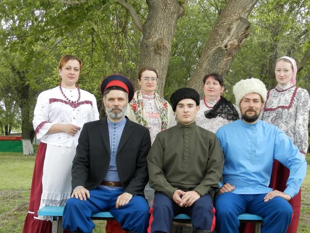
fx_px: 537
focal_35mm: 60
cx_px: 173
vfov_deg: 24.3
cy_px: 152
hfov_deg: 32.2
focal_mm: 7.2
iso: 160
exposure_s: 1/100
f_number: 3.5
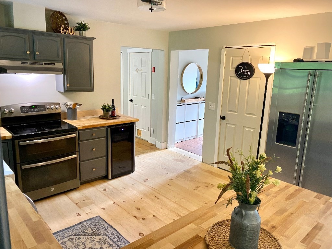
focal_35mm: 26
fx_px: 249
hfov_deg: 67.3
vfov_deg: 53.1
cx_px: 166
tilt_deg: -10.5
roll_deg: -2.0
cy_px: 124
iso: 250
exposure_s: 1/60
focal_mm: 4.25
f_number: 1.8
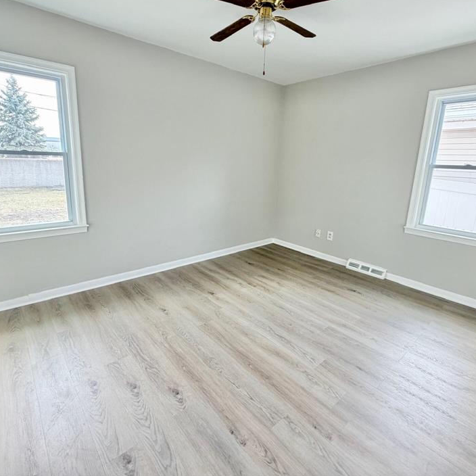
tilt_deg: -11.5
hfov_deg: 80.7
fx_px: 280
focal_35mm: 18
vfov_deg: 80.6
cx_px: 231
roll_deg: -1.7
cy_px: 218
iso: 320
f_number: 2.2
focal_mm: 2.22
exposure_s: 1/61
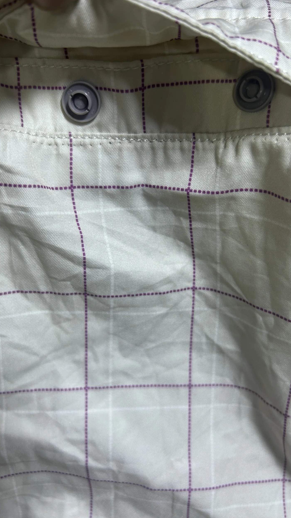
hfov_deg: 40.2
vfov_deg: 66.1
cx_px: 150
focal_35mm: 29
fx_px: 398
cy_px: 255
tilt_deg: -51.0
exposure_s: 1/50
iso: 100
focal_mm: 5.7
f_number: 1.5
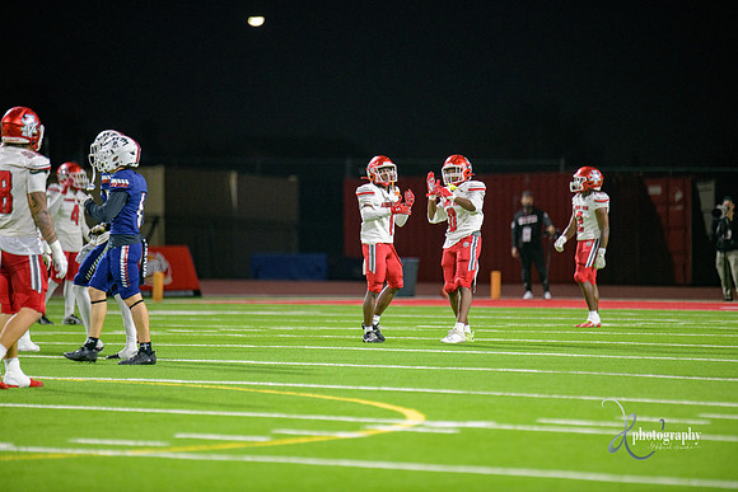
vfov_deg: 4.6
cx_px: 369
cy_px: 246
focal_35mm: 300
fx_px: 6151
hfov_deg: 6.9
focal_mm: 300
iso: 2000
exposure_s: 1/250
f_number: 2.8
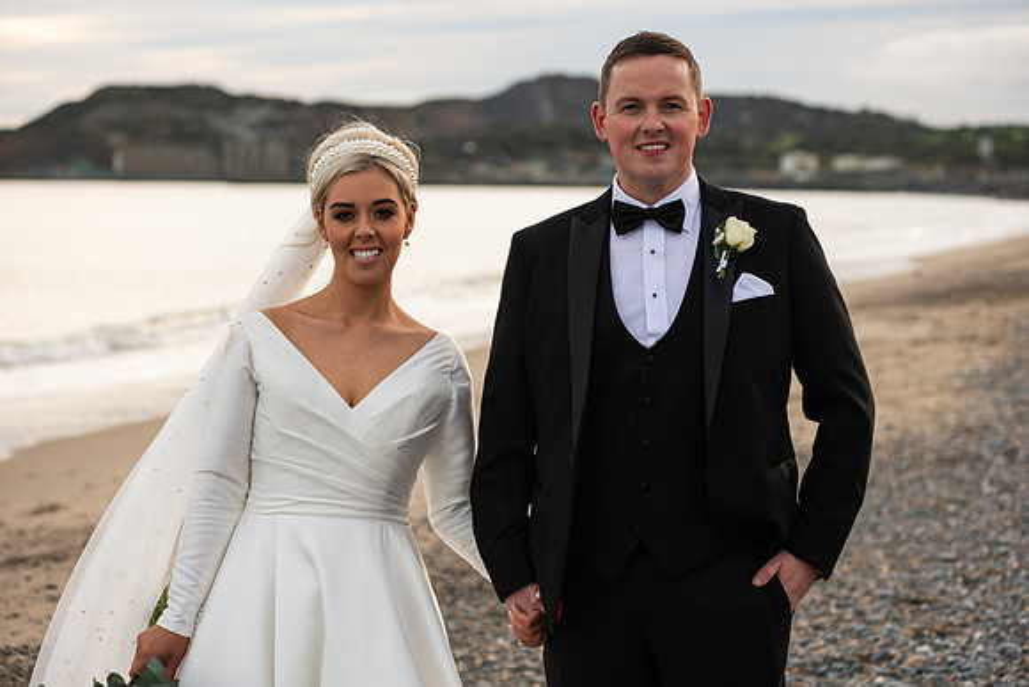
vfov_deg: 17.1
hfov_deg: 25.4
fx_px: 2287
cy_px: 344
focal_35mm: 80
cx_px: 514
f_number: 3.5
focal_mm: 80
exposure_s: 1/200
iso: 80
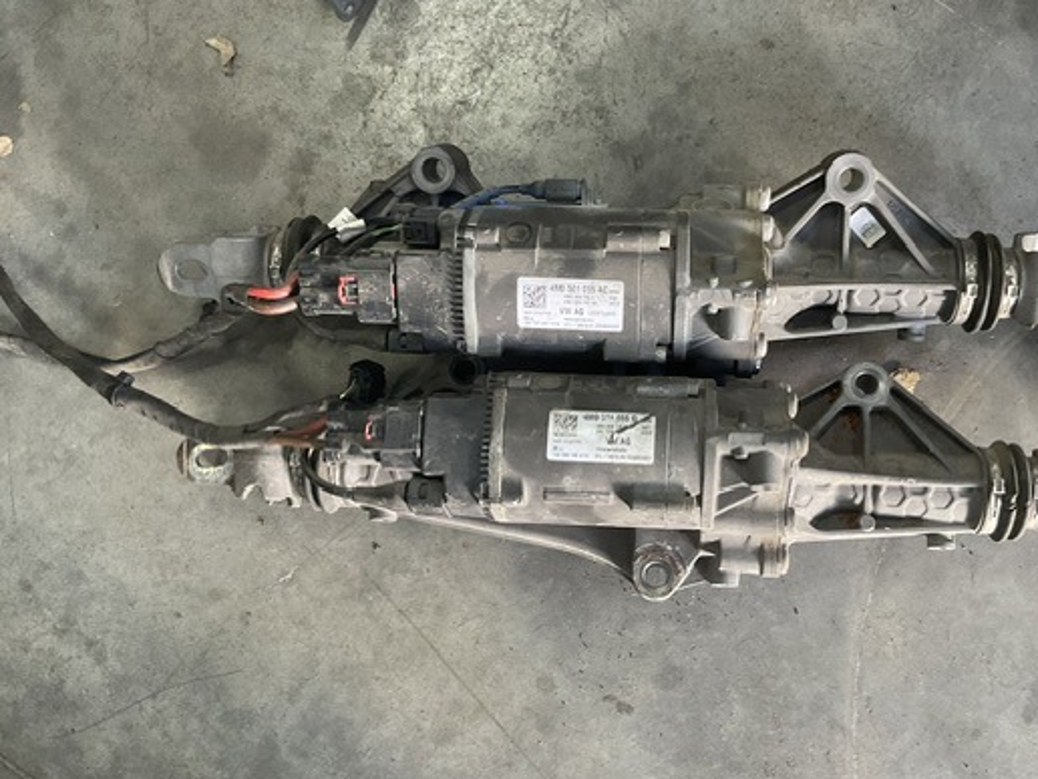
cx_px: 610
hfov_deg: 51.1
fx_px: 1080
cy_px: 409
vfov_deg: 39.6
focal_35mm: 36
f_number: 1.8
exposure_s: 1/50
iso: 200
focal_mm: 3
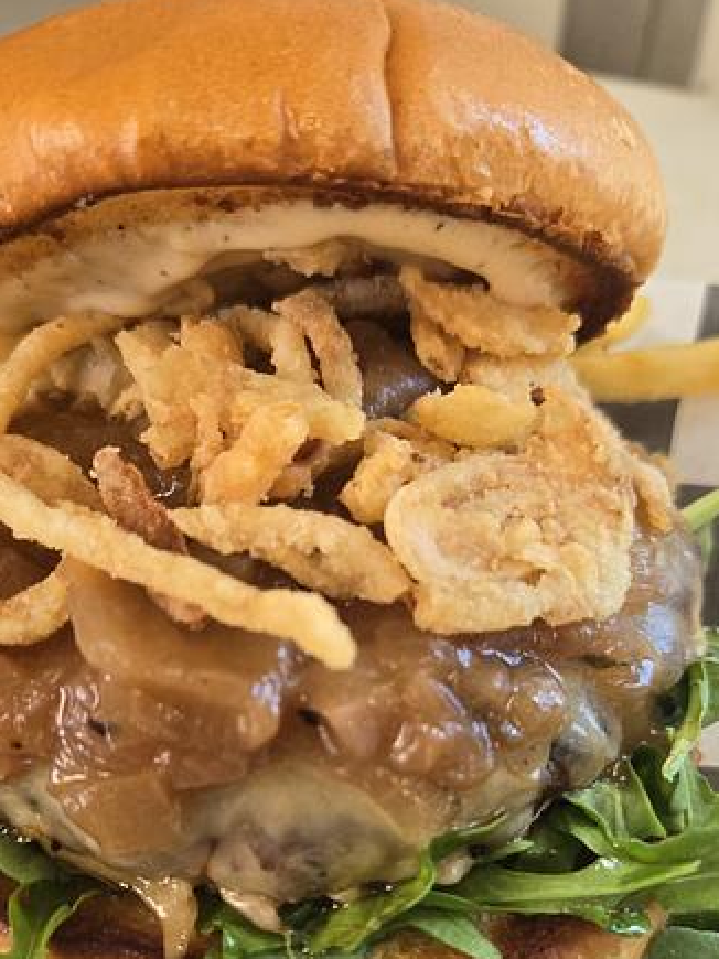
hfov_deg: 38.6
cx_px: 328
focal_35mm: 37
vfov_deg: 48.8
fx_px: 1025
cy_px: 681
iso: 200
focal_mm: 5.4
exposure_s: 1/120
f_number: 1.8
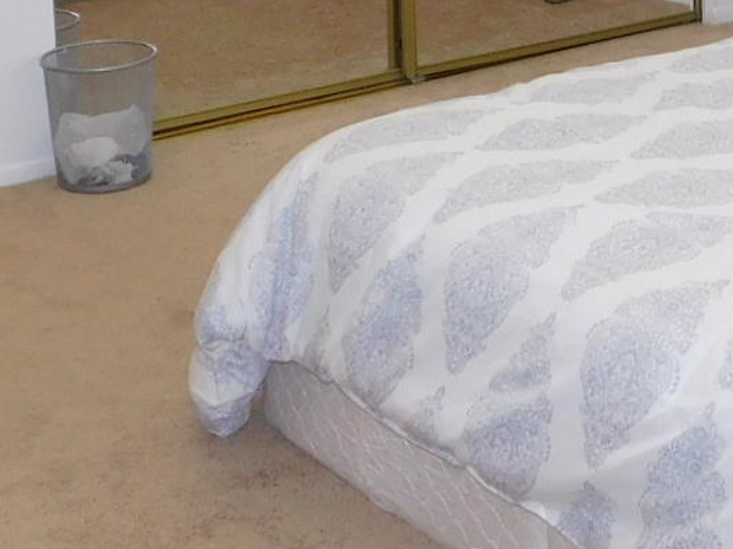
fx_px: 2096
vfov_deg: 14.2
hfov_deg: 19.2
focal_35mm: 99
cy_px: -201
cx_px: 741
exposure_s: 1/30
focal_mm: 4
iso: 180
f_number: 3
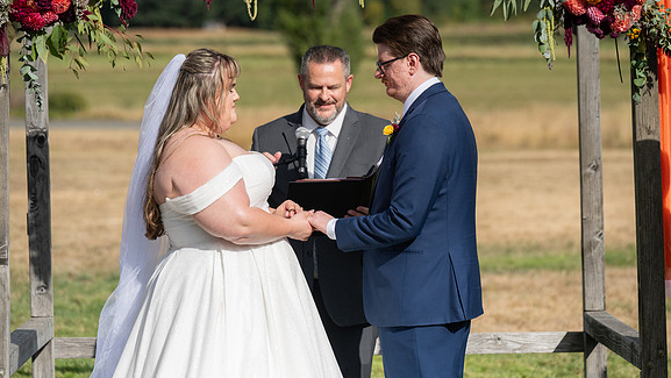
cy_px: 158
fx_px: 2812
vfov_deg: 7.7
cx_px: 336
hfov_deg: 13.6
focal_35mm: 158
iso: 400
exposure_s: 1/8000
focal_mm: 150
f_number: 4.5
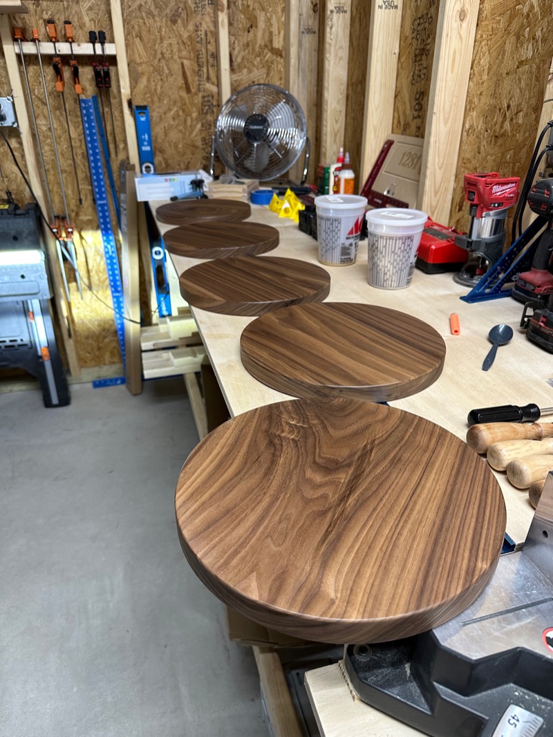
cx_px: 276
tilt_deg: -28.8
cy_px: 368
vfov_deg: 71.6
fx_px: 511
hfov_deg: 56.8
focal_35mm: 24
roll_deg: -0.3
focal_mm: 6.86
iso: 200
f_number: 1.78
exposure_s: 1/120
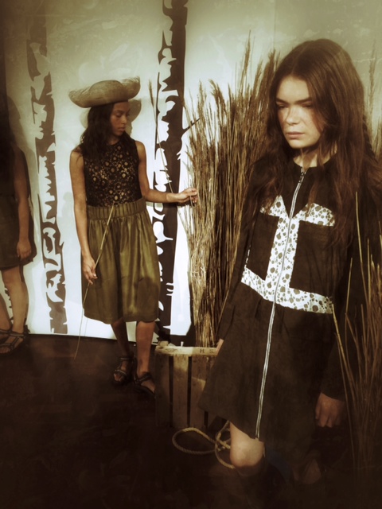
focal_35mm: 30
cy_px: 254
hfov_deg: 46.8
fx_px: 441
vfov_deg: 60.0
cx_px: 191
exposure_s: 1/30
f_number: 2.2
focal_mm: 4.12
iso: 100
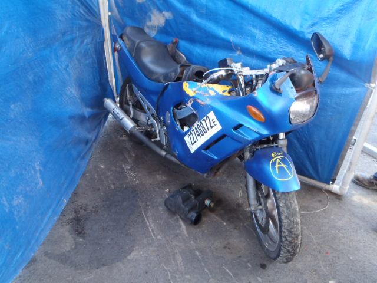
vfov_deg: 49.7
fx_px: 305
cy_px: 142
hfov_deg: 63.4
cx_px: 188
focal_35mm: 28
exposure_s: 1/40
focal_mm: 5
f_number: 3.5
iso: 100
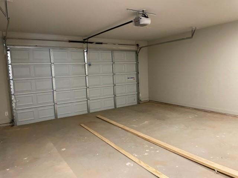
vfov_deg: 53.1
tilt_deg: -5.3
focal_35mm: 26
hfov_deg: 67.3
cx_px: 119
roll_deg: +2.6
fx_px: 179
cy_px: 89
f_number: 1.6
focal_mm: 4.2
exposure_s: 1/60
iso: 320
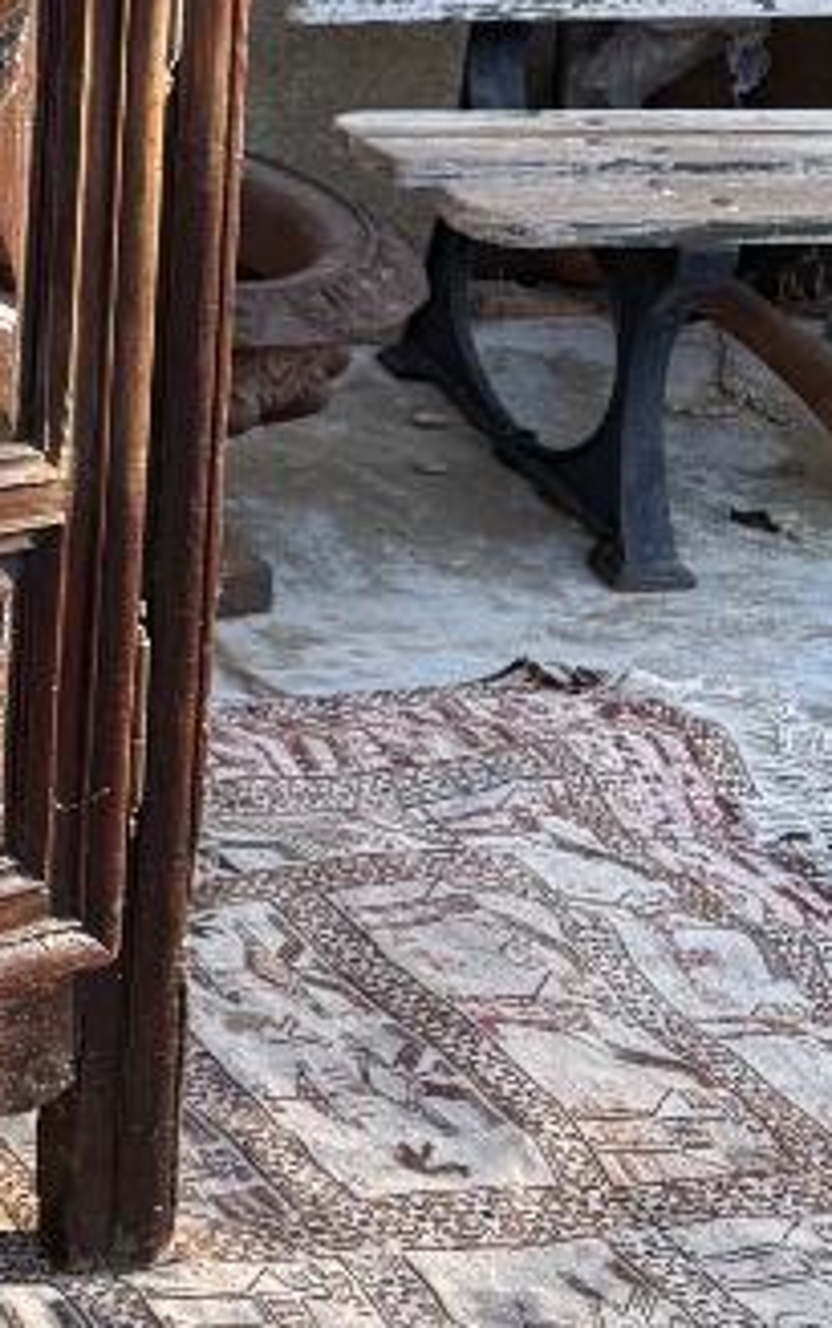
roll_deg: -1.1
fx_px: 3656
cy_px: -252
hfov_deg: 11.4
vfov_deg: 19.4
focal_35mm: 101
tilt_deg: -5.2
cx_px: -942
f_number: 1.6
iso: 40
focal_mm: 5.96
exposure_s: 1/243
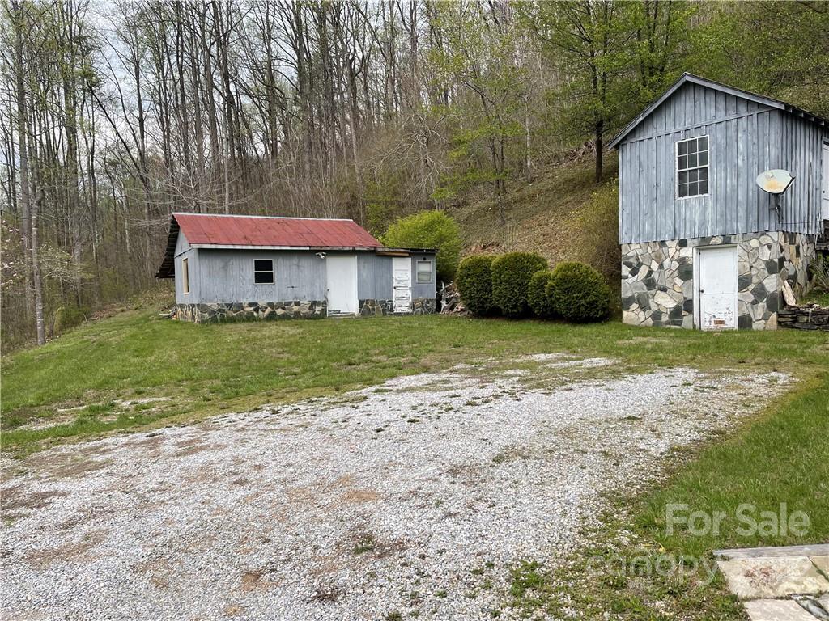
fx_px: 623
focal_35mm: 26
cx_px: 414
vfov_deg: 53.1
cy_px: 310
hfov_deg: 67.3
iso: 32
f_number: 1.6
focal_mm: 4.2
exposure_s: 1/2053
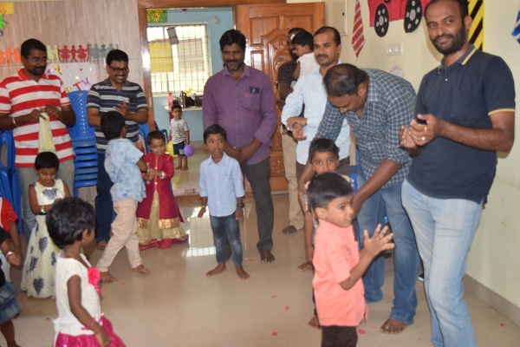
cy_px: 174
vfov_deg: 35.5
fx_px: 542
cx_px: 260
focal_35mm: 38
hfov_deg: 51.3
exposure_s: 1/80
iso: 800
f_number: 4.5
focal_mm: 25
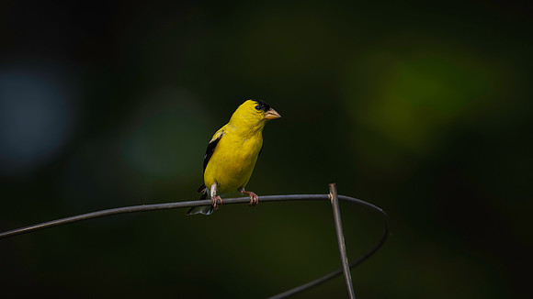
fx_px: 12268
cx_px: 216
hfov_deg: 2.5
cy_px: 158
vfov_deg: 1.4
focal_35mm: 868
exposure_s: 1/800
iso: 450
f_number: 5.6
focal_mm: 400
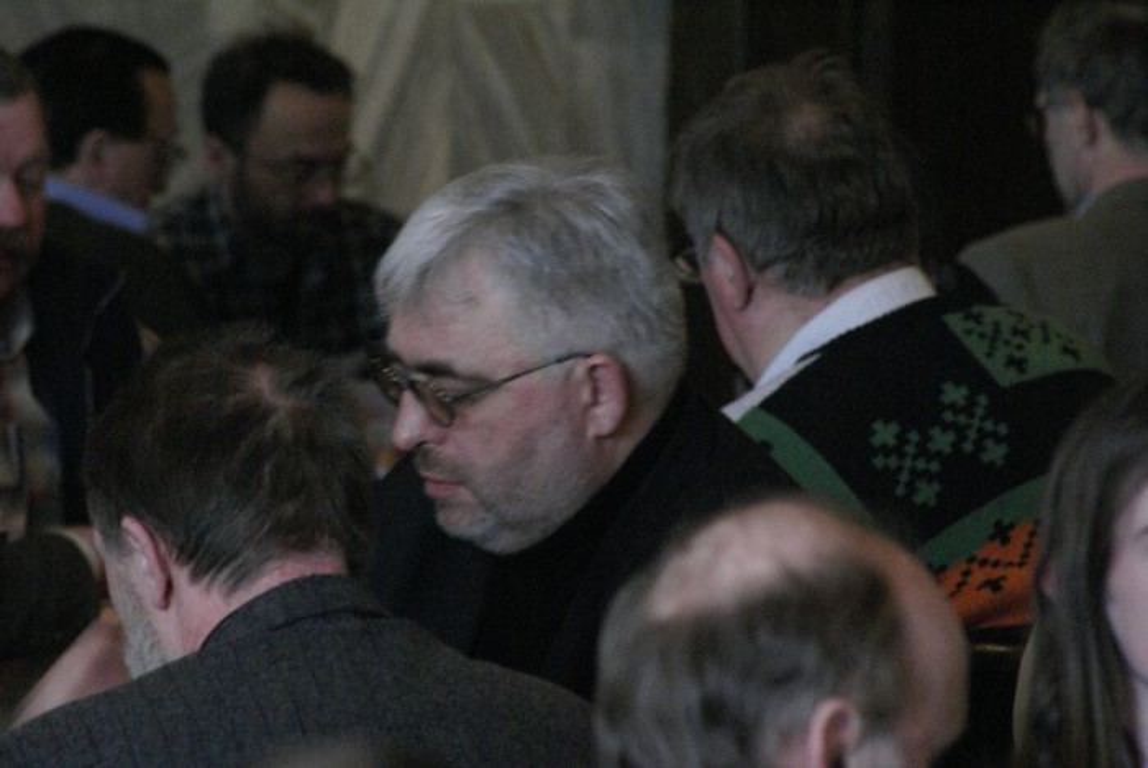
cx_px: 574
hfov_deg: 4.9
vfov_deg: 3.3
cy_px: 384
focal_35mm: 420
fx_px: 13404
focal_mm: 280
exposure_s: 1/25
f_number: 11
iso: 1600
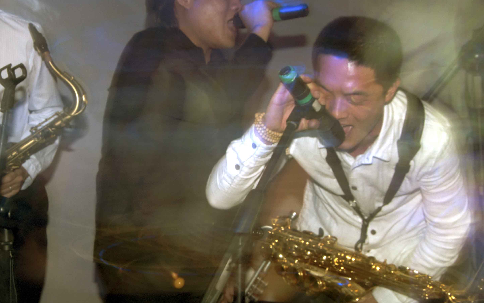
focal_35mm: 80
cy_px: 115
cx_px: 166
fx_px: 1052
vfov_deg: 16.3
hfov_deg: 25.8
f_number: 11
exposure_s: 1/2
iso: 100
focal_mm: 35
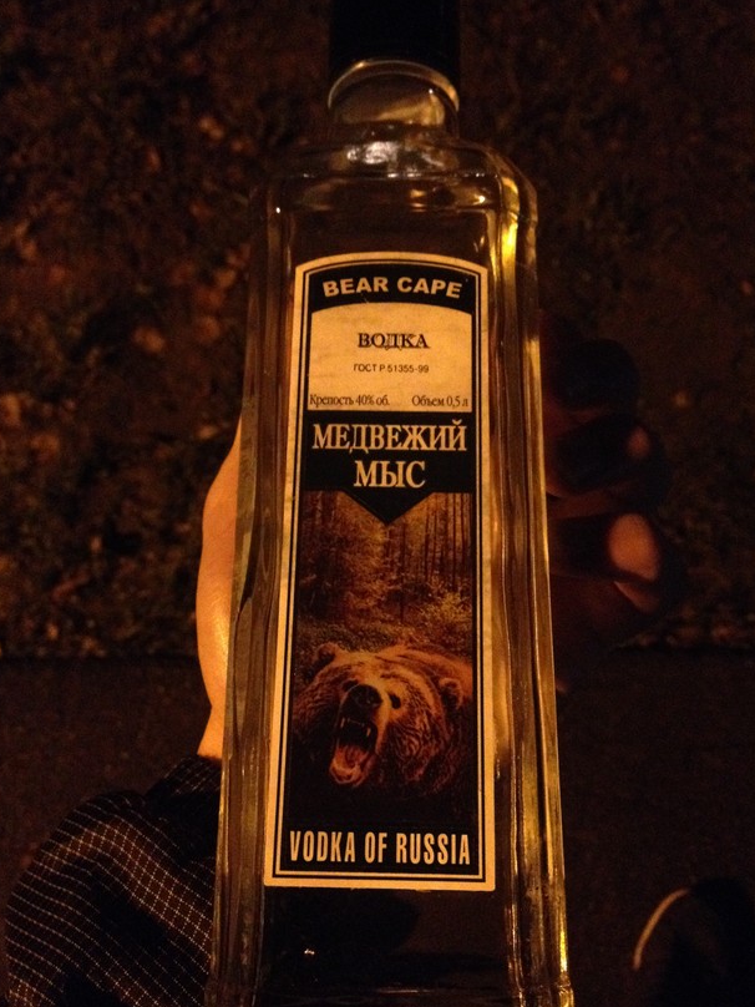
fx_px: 1134
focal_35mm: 39
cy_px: 499
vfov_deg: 47.9
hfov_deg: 36.8
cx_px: 382
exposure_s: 1/15
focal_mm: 4.28
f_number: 2.4
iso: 800
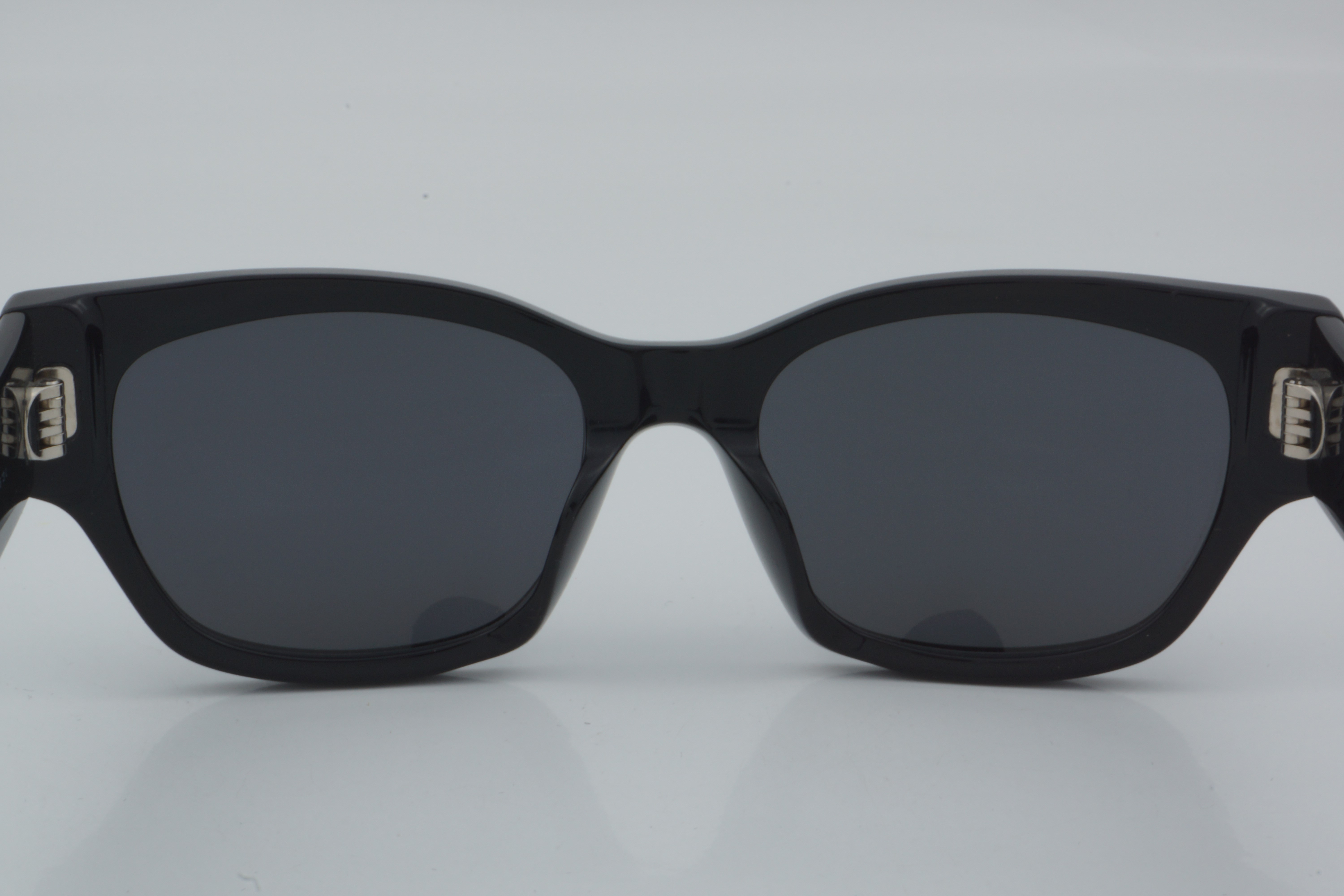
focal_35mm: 82
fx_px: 3080
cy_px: 448
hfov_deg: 24.6
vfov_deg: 16.6
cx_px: 672
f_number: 32
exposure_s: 1/4
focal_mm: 55
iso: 100
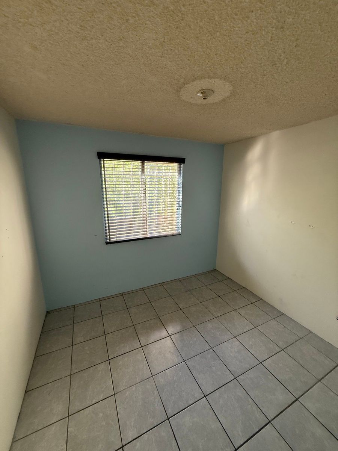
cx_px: 169
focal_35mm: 14
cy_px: 226
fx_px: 182
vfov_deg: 102.1
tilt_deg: -12.6
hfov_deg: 85.7
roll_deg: -1.4
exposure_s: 1/99
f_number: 2.2
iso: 160
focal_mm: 2.22
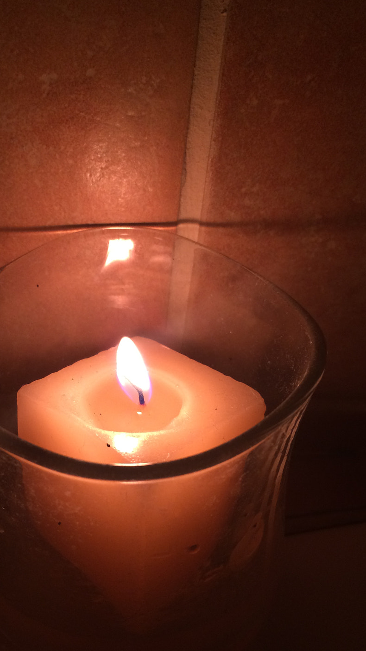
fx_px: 621
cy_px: 346
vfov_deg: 55.2
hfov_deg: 32.6
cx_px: 130
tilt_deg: -42.8
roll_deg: -1.4
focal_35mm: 36
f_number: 2.2
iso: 125
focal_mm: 4.15
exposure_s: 1/33
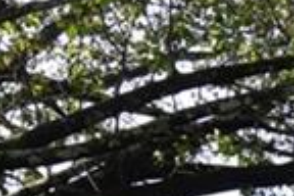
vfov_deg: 10.6
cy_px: 397
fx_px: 960
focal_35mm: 118
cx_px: 839
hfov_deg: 11.6
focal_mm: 11
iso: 1600
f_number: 11
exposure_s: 1/400
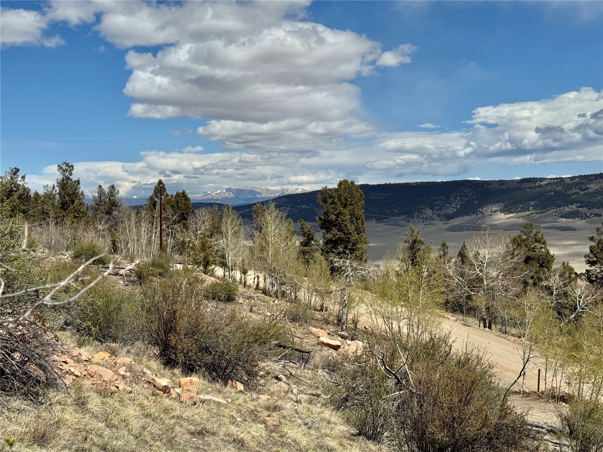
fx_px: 836
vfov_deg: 30.3
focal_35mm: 48
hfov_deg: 39.7
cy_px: 226
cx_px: 302
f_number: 1.78
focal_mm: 6.76
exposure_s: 1/9009
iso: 64
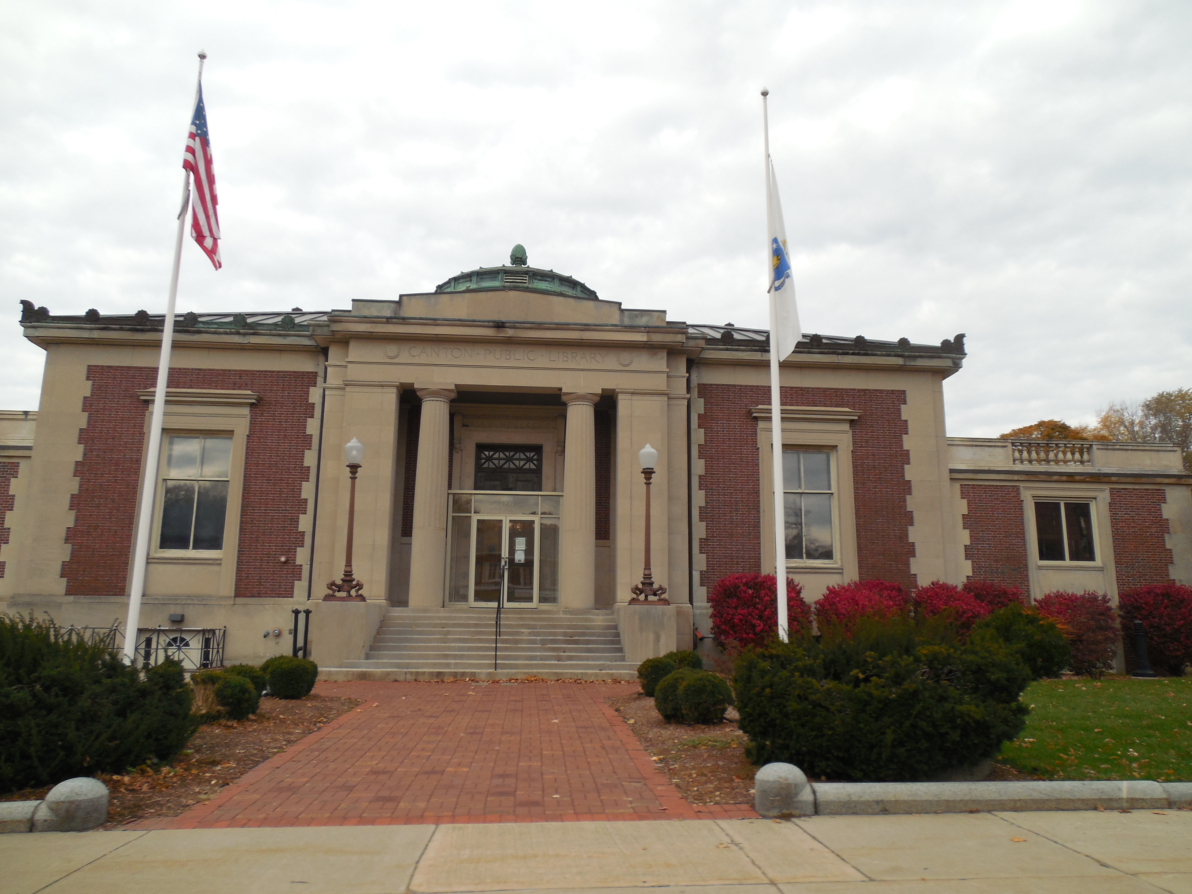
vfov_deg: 54.9
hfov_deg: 69.4
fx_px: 861
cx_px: 596
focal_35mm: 25
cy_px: 447
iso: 125
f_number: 3.3
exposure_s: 1/500
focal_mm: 4.5
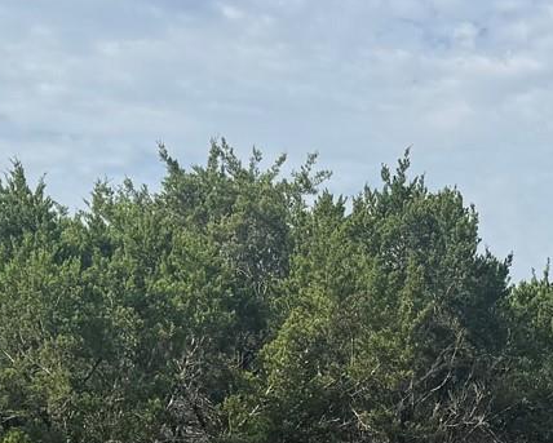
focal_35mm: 112
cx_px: 475
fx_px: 1834
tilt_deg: +3.0
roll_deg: -2.0
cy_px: 452
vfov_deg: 13.6
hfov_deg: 17.0
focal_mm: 6.76
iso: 80
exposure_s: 1/4950
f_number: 1.78
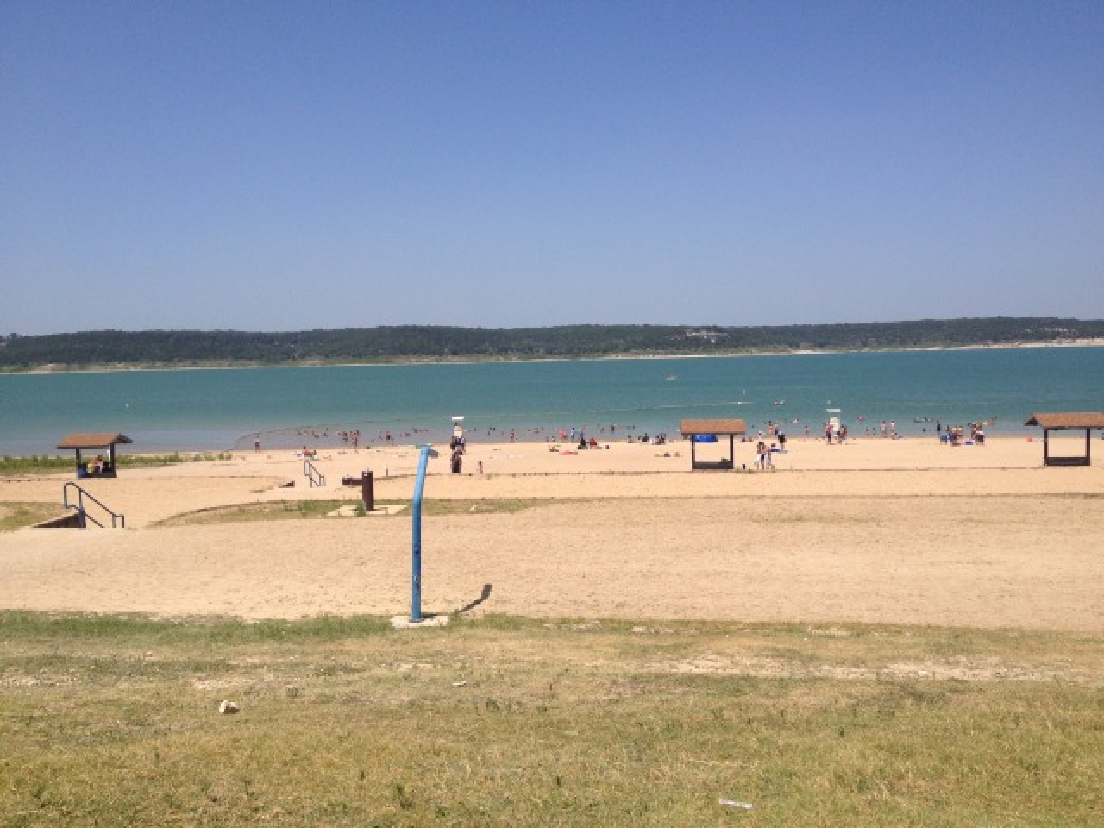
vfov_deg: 40.7
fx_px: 1116
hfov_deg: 52.6
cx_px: 552
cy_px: 414
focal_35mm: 35
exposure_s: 1/2762
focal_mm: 4.28
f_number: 2.4
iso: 50
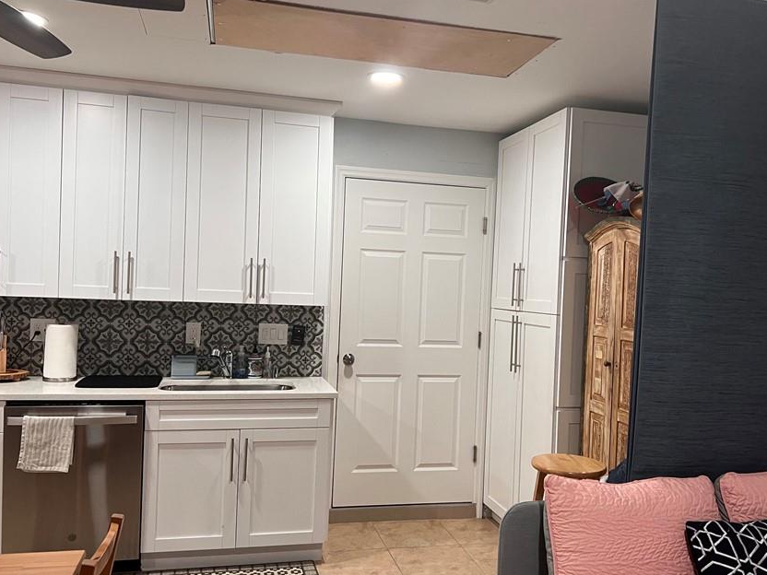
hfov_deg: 56.8
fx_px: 709
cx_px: 403
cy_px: 310
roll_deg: -2.7
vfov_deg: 44.1
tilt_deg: -3.6
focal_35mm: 32
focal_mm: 5.7
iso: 125
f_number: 1.5
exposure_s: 1/91
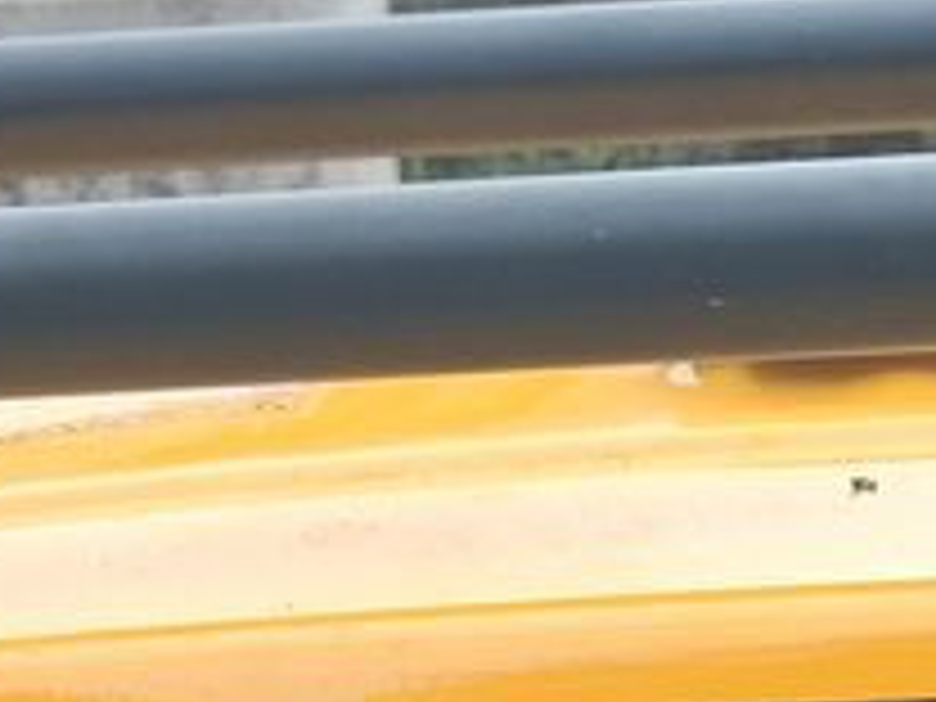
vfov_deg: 10.1
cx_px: 886
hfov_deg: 15.0
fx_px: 3515
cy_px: 1642
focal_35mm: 130
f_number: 1.8
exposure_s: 1/173
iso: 25
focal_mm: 4
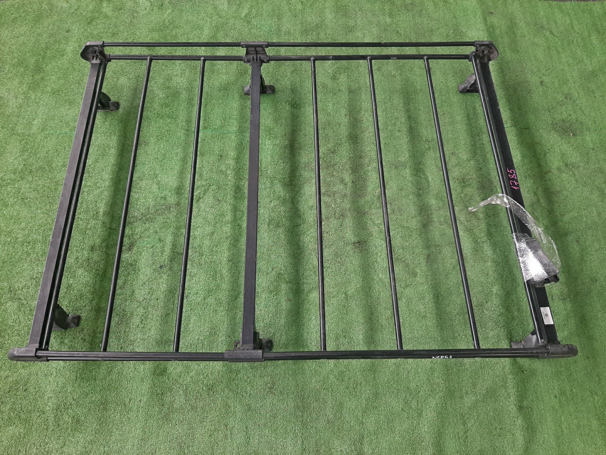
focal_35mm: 26
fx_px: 455
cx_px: 303
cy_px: 228
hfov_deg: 67.3
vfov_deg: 53.1
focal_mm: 3.93
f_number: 1.7
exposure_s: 1/50
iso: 59
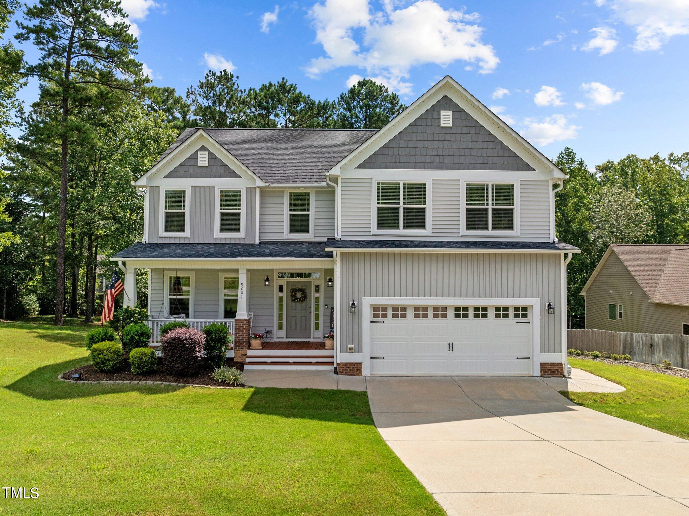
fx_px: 477
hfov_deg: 71.6
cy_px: 258
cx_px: 344
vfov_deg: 56.8
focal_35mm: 24
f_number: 2.8
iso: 170
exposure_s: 1/4000
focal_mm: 12.29
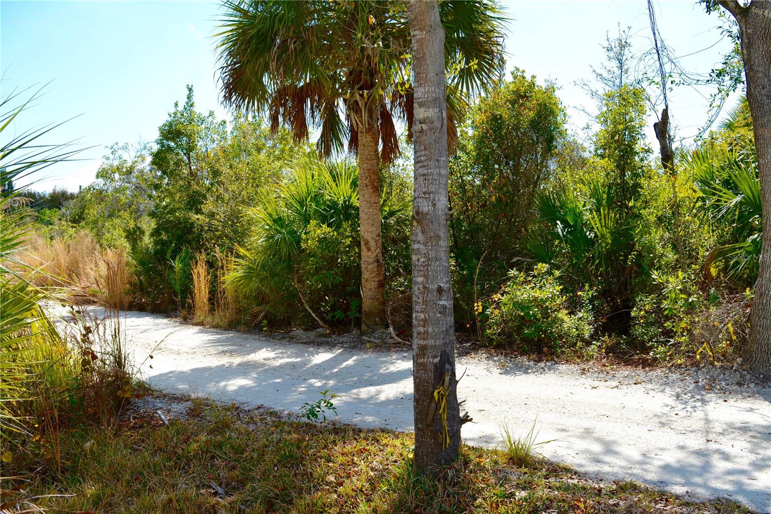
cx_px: 386
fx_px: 771
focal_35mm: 36
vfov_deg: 36.9
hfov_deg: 53.1
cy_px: 257
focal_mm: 24
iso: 100
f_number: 8
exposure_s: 1/250
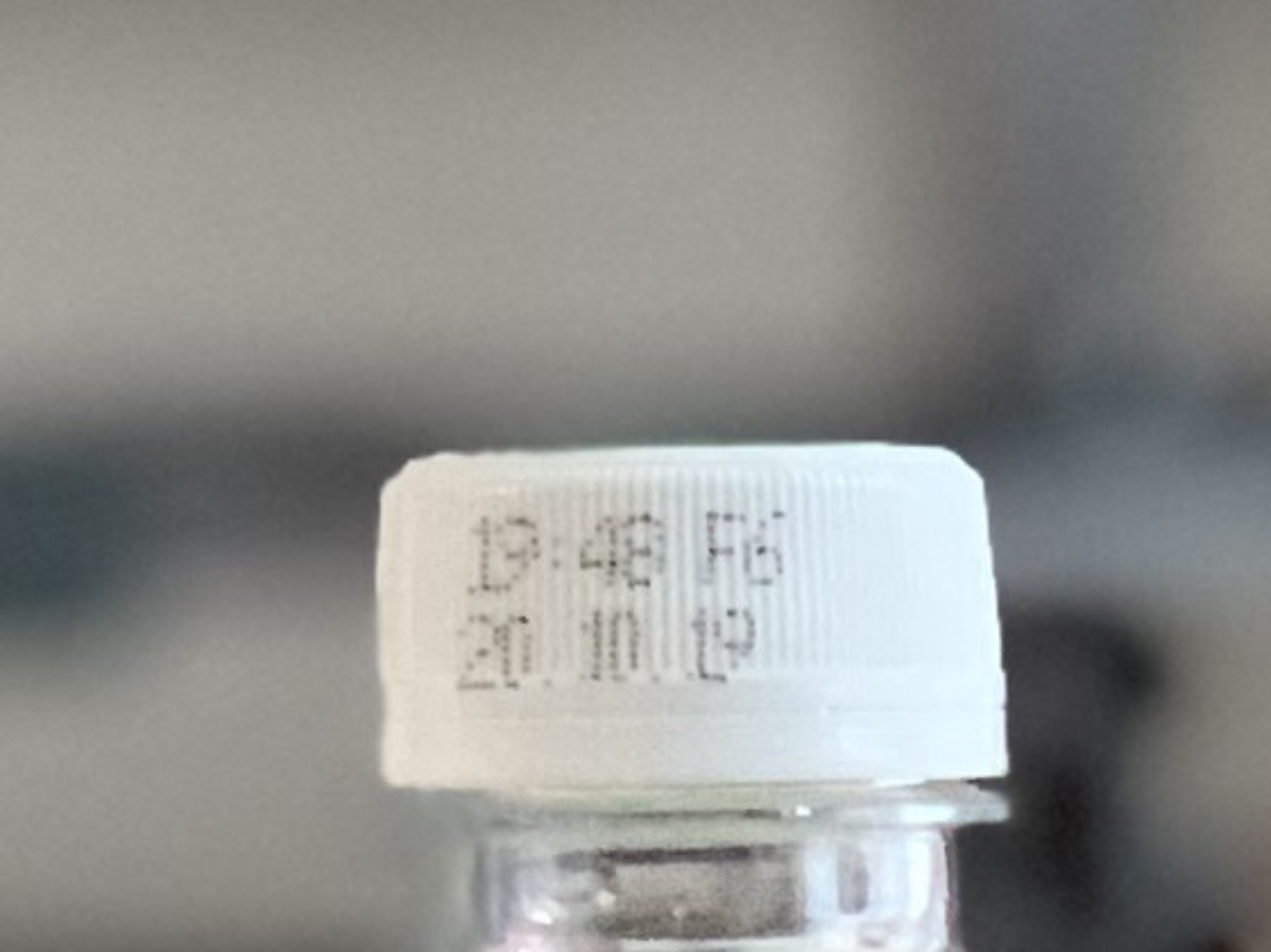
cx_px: 1631
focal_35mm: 374
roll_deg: +0.0
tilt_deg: -7.5
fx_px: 13723
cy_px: 2468
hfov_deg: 5.3
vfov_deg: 3.9
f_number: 2.4
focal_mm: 6
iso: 320
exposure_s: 1/40
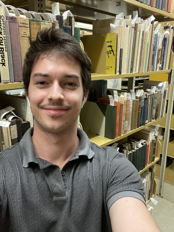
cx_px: 87
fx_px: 201
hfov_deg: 46.8
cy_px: 116
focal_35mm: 30
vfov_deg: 60.0
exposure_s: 1/40
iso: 320
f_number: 2.2
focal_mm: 2.71
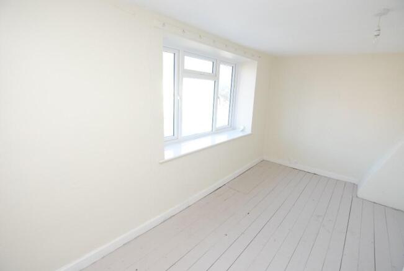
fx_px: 186
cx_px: 202
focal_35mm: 16
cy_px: 136
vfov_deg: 72.3
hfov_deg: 94.9
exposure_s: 1/60
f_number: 4
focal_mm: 11
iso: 200
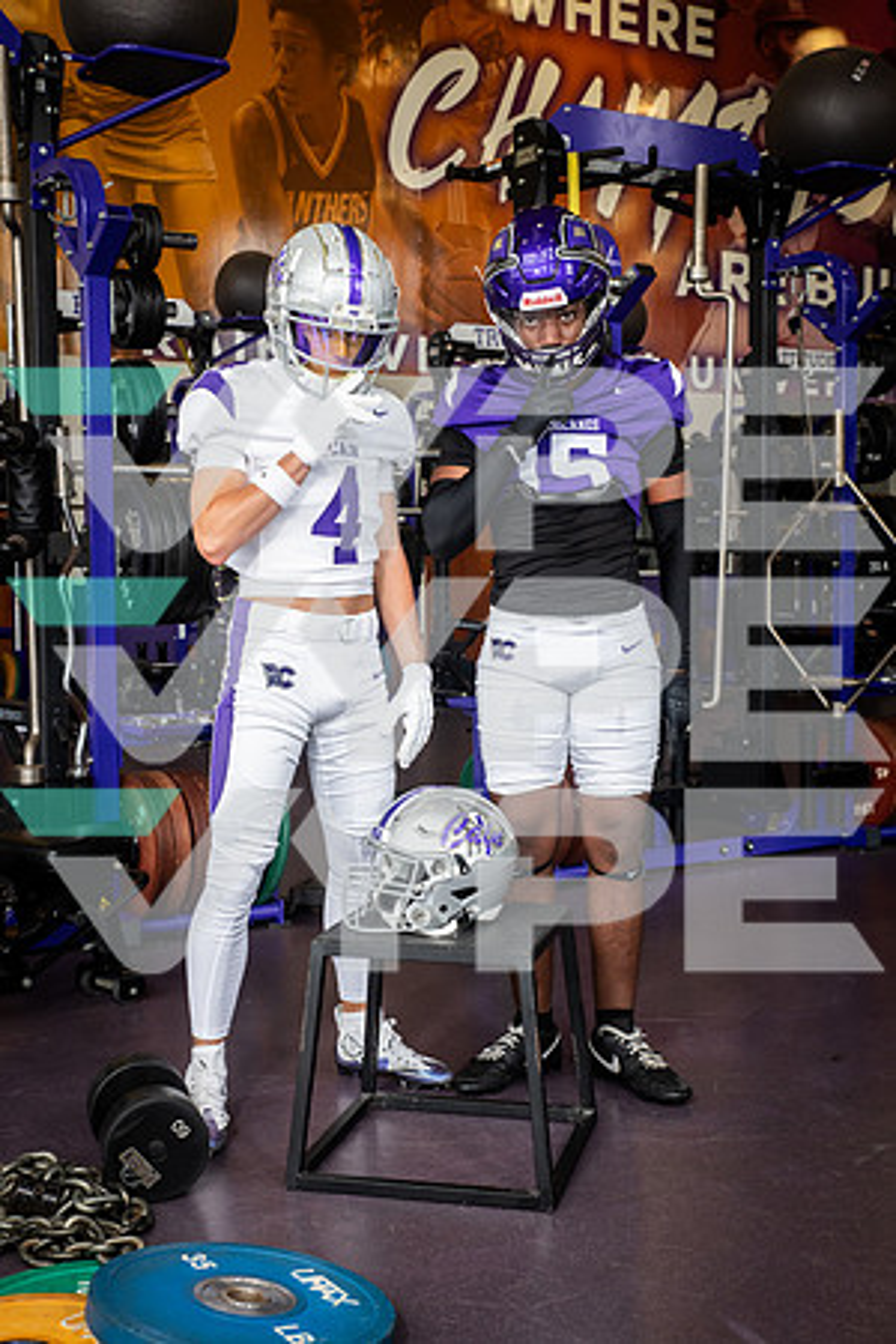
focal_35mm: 46
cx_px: 448
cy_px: 672
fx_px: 1717
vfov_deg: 42.7
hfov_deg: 29.2
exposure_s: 1/250
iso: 800
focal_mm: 46
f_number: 7.1
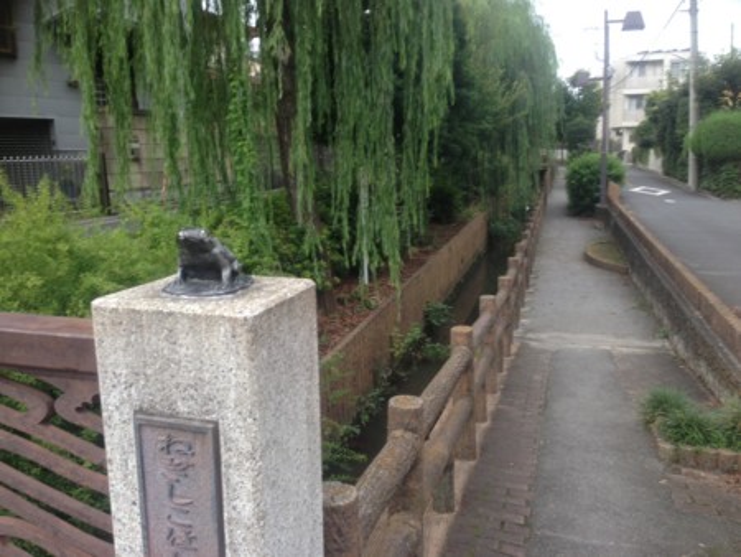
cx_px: 370
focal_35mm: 33
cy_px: 278
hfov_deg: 55.3
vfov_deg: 43.0
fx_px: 707
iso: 50
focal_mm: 4.13
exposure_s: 1/213
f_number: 2.4
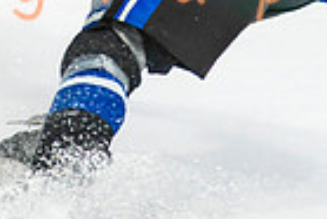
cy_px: -145
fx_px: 4674
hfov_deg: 4.0
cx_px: -295
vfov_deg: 2.7
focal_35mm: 514
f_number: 2.8
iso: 400
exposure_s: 1/640
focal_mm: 75
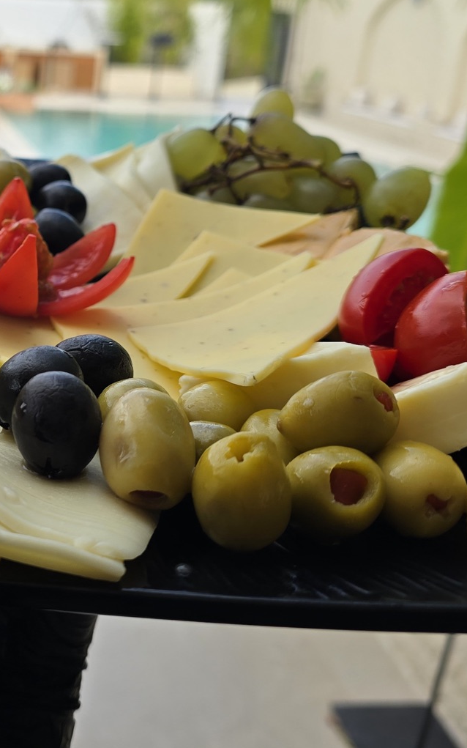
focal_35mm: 43
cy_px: 290
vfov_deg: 45.9
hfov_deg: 27.7
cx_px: -26
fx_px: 876
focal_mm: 6.3
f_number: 1.7
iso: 12
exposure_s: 1/378
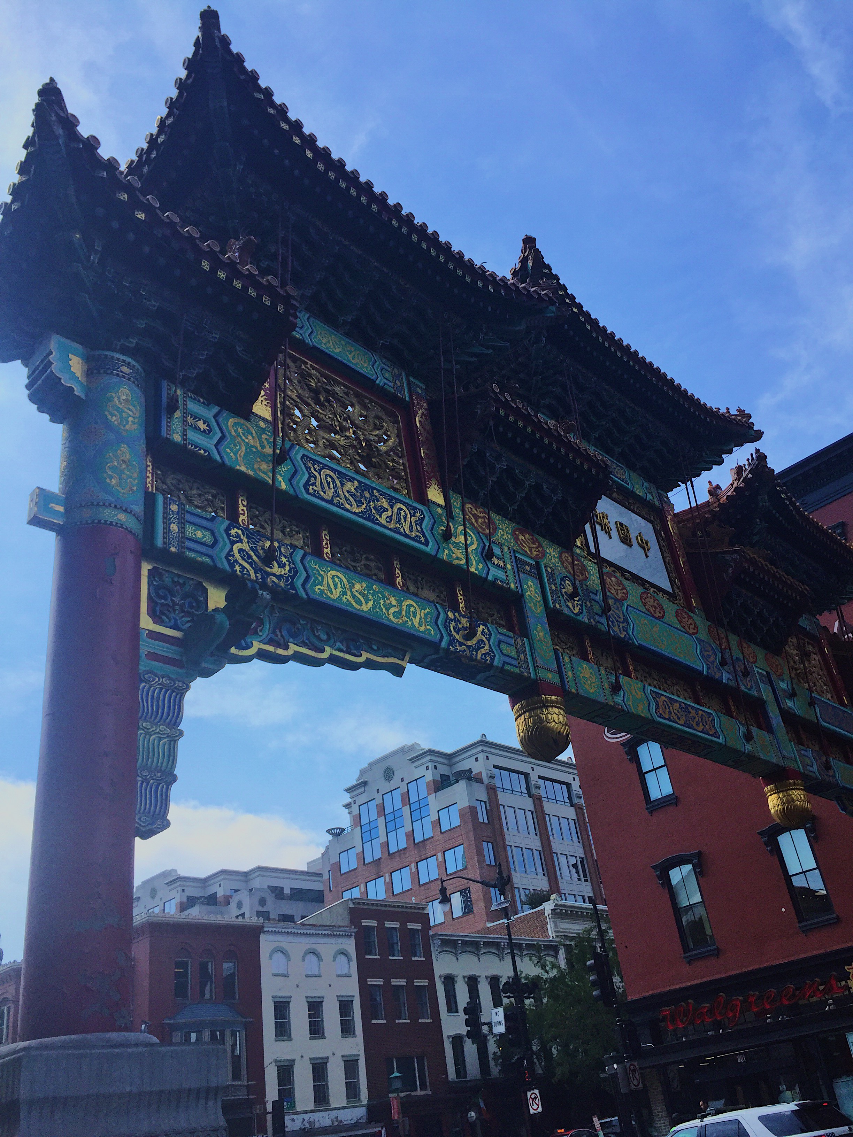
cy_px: 568
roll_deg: +8.7
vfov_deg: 61.7
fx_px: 953
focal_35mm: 29
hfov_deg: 48.2
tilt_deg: +29.8
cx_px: 426
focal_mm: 4.15
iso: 32
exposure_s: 1/1582
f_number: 2.2
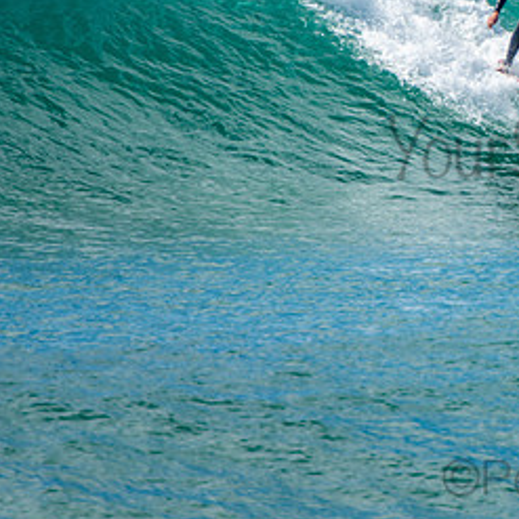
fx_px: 20321
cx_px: 605
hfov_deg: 1.5
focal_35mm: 1198
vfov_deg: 1.5
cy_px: 129
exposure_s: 1/1250
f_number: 5.6
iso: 250
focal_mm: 400
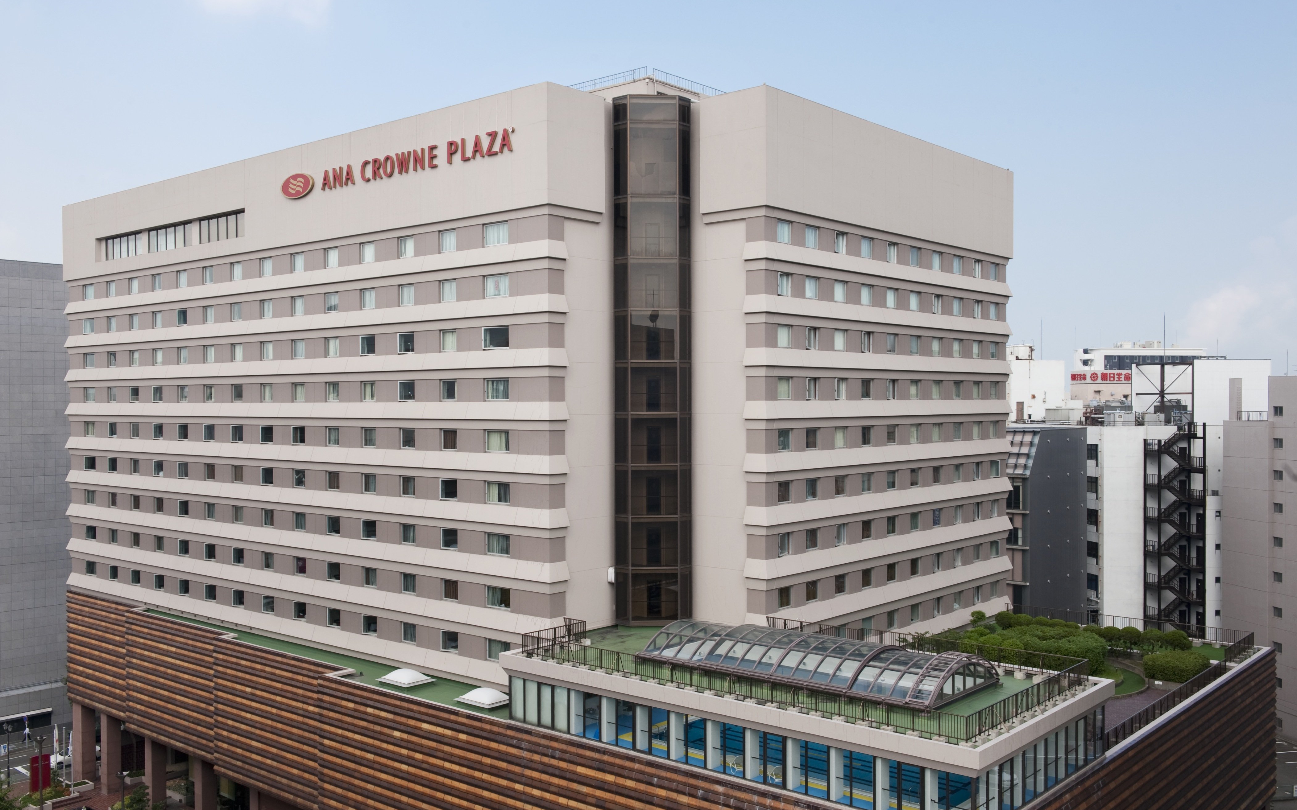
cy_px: 409
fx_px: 1166
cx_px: 652
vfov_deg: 38.3
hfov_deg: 58.1
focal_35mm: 33
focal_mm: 32
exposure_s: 1/180
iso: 200
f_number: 11
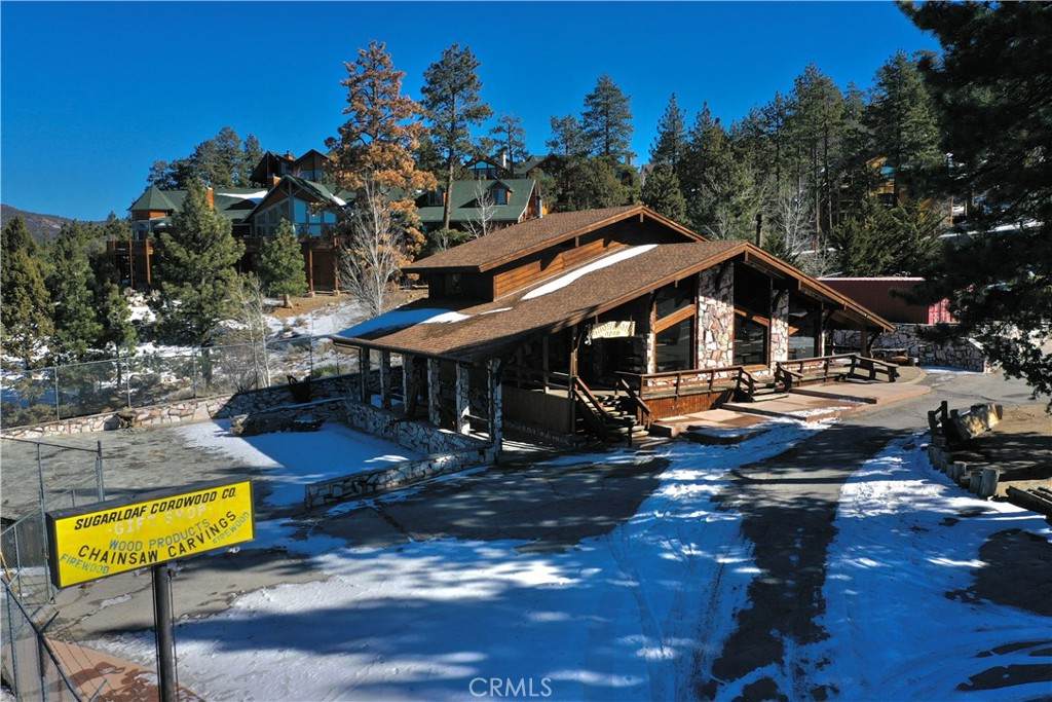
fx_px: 818
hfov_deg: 65.5
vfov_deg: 46.4
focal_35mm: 28
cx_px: 526
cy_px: 351
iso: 100
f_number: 6.3
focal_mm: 10.26
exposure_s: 1/800
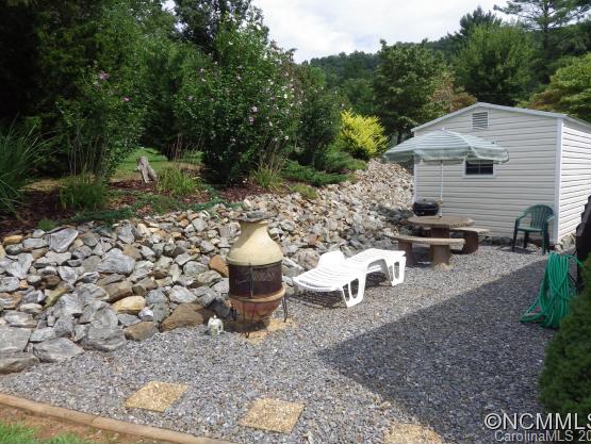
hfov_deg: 73.9
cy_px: 214
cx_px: 308
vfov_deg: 58.9
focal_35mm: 23
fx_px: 393
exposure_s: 1/1250
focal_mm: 4
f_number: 3.1
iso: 100
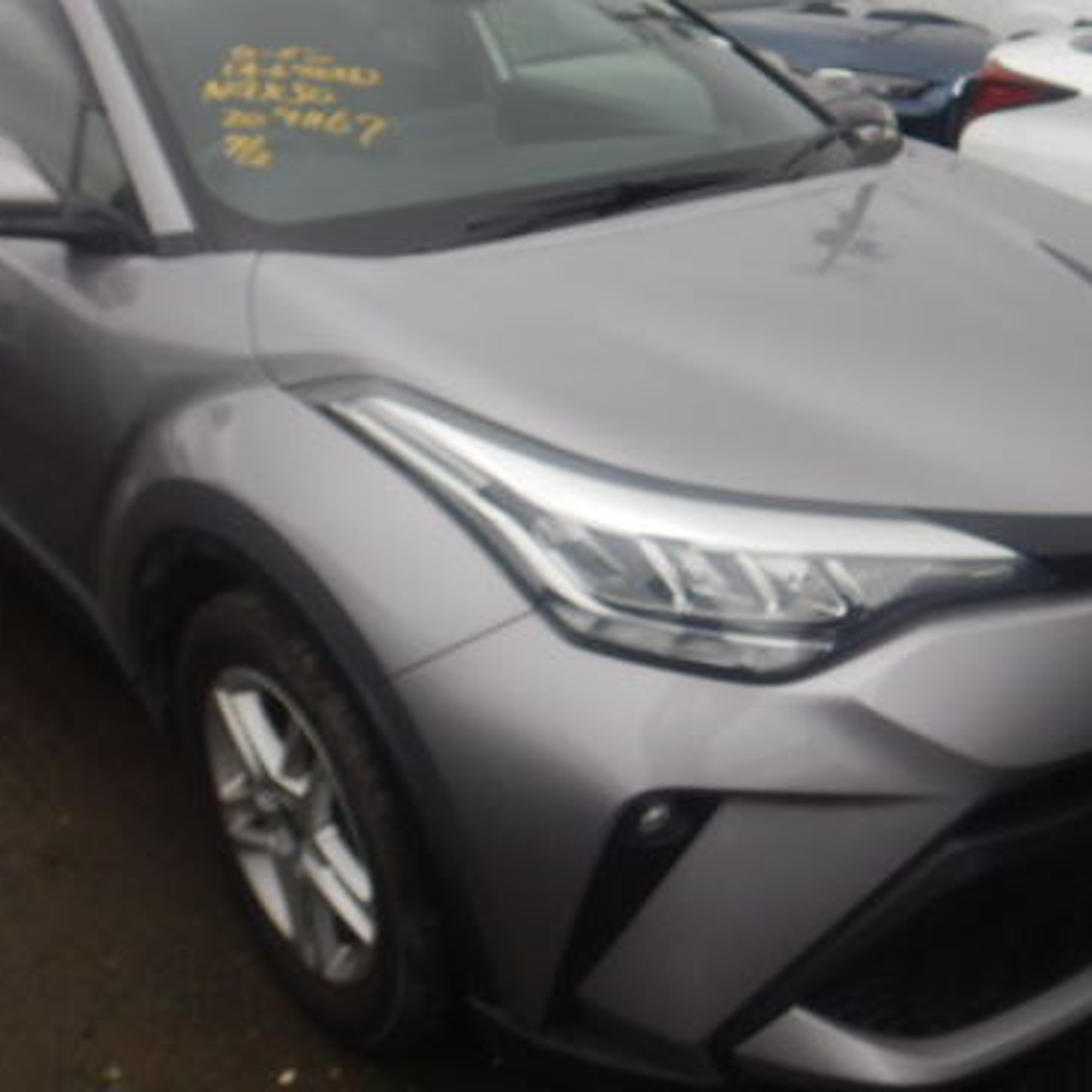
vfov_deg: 44.9
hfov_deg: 44.9
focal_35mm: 37
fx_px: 1321
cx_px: 574
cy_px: 497
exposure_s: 1/40
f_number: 2.8
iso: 125
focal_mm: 4.3
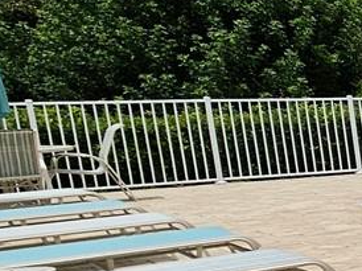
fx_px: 794
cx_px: 1012
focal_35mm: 76
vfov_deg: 19.0
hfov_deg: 12.6
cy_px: 246
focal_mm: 2.2
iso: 50
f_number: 2.2
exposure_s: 1/6014
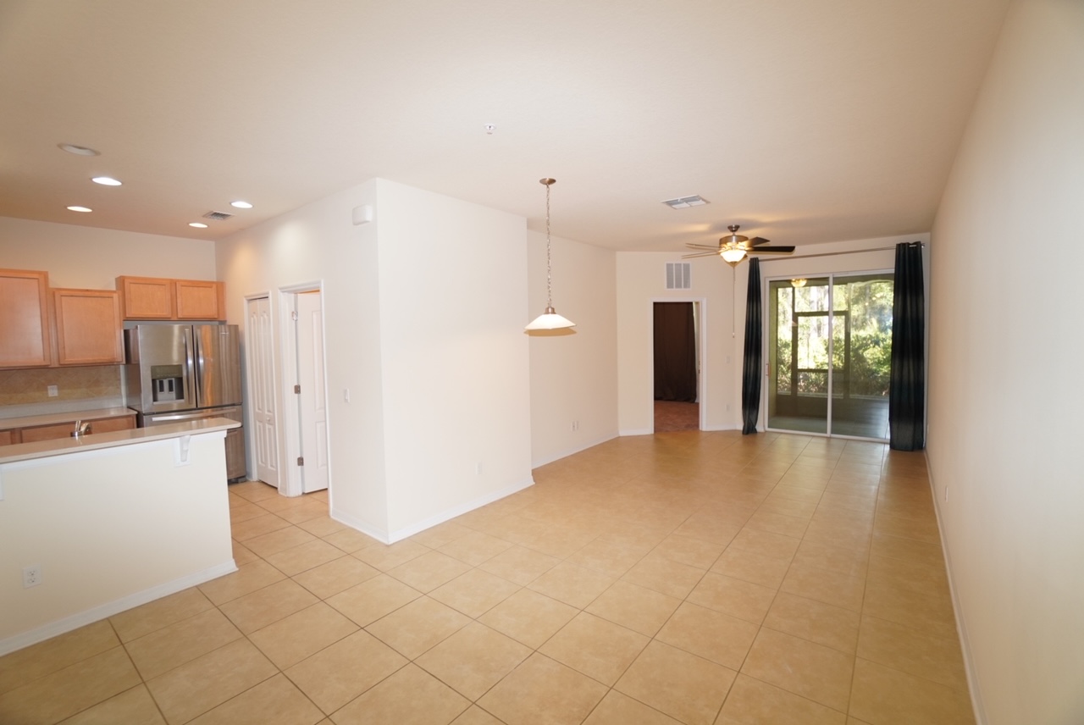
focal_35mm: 15
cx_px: 542
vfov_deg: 77.4
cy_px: 362
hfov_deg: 100.3
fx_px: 452
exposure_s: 1/60
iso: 400
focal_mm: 10
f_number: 4
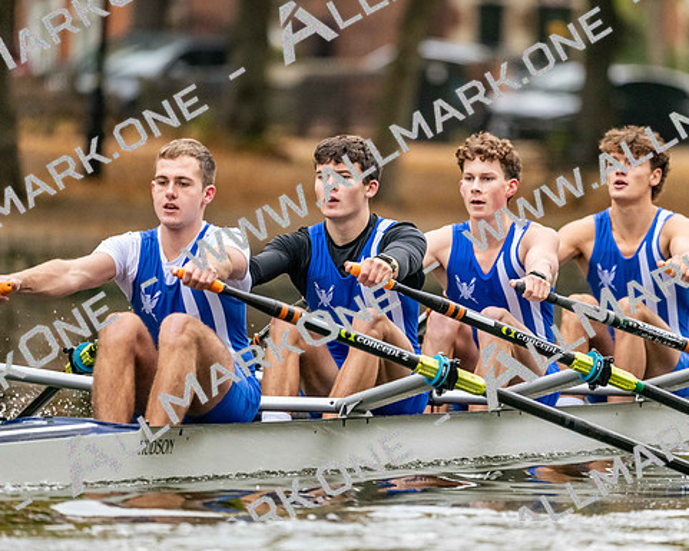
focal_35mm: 453
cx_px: 358
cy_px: 276
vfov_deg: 3.4
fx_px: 9239
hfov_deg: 4.3
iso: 7200
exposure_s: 1/2500
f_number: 4.5
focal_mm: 400
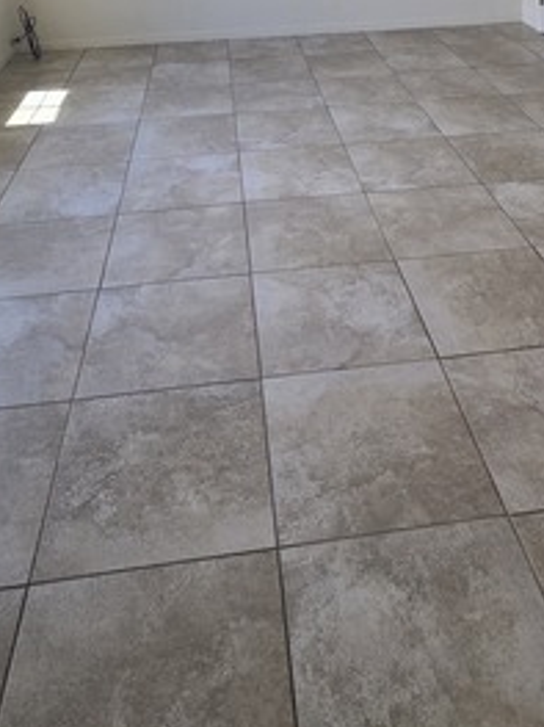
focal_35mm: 33
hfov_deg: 42.8
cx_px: 307
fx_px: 692
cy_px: -79
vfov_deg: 42.8
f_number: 2.2
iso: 50
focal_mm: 2.2
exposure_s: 1/120
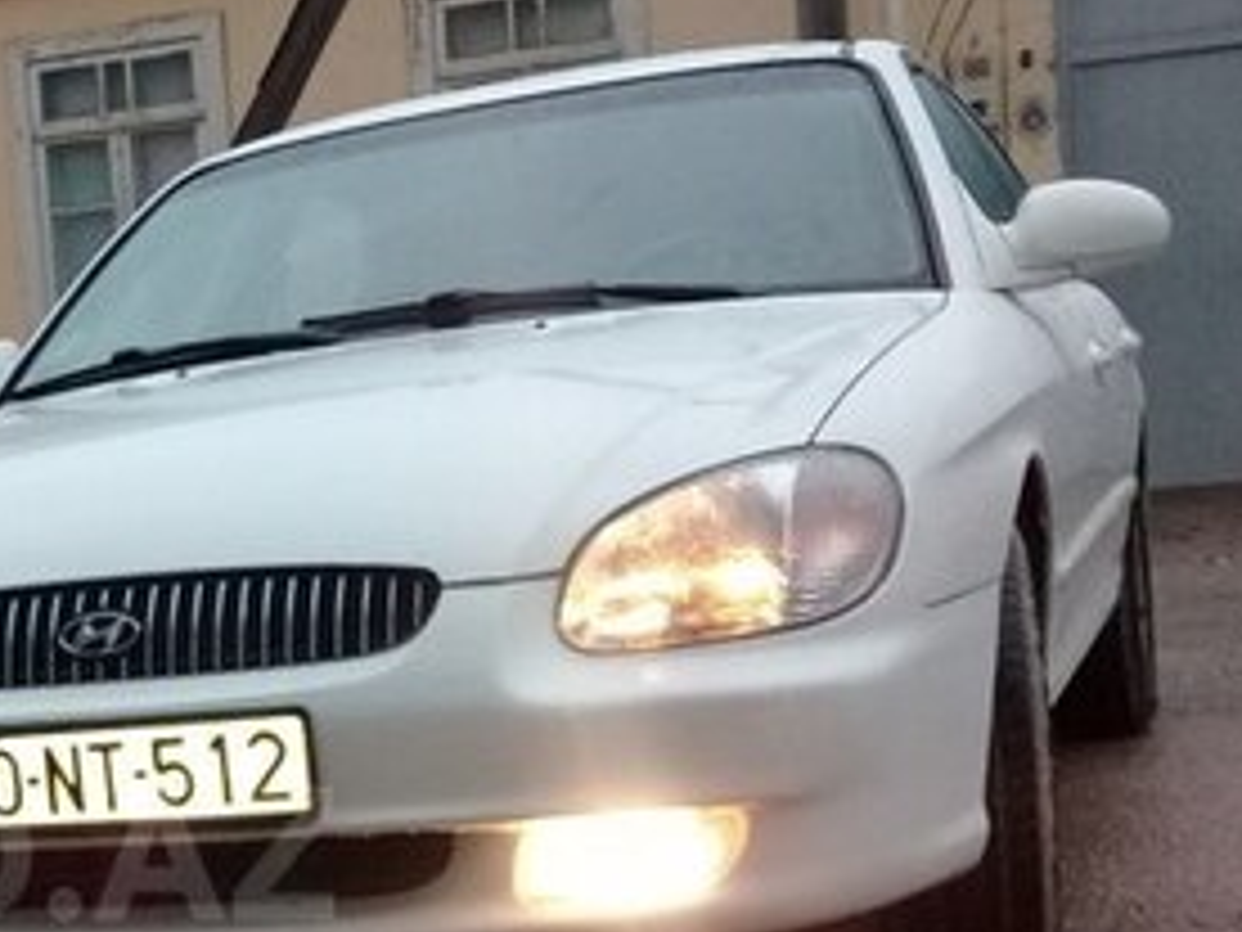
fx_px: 2655
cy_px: 853
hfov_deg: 24.5
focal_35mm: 74
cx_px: -126
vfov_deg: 19.5
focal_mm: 3.3
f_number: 2.2
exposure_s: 1/33
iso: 100
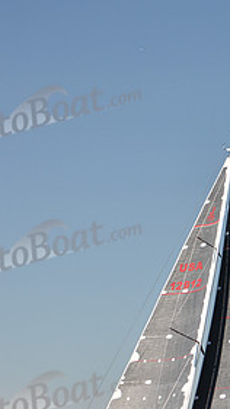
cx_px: 218
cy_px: 306
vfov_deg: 11.6
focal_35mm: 186
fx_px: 2017
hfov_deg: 6.5
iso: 250
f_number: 2.8
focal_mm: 86
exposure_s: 1/1600
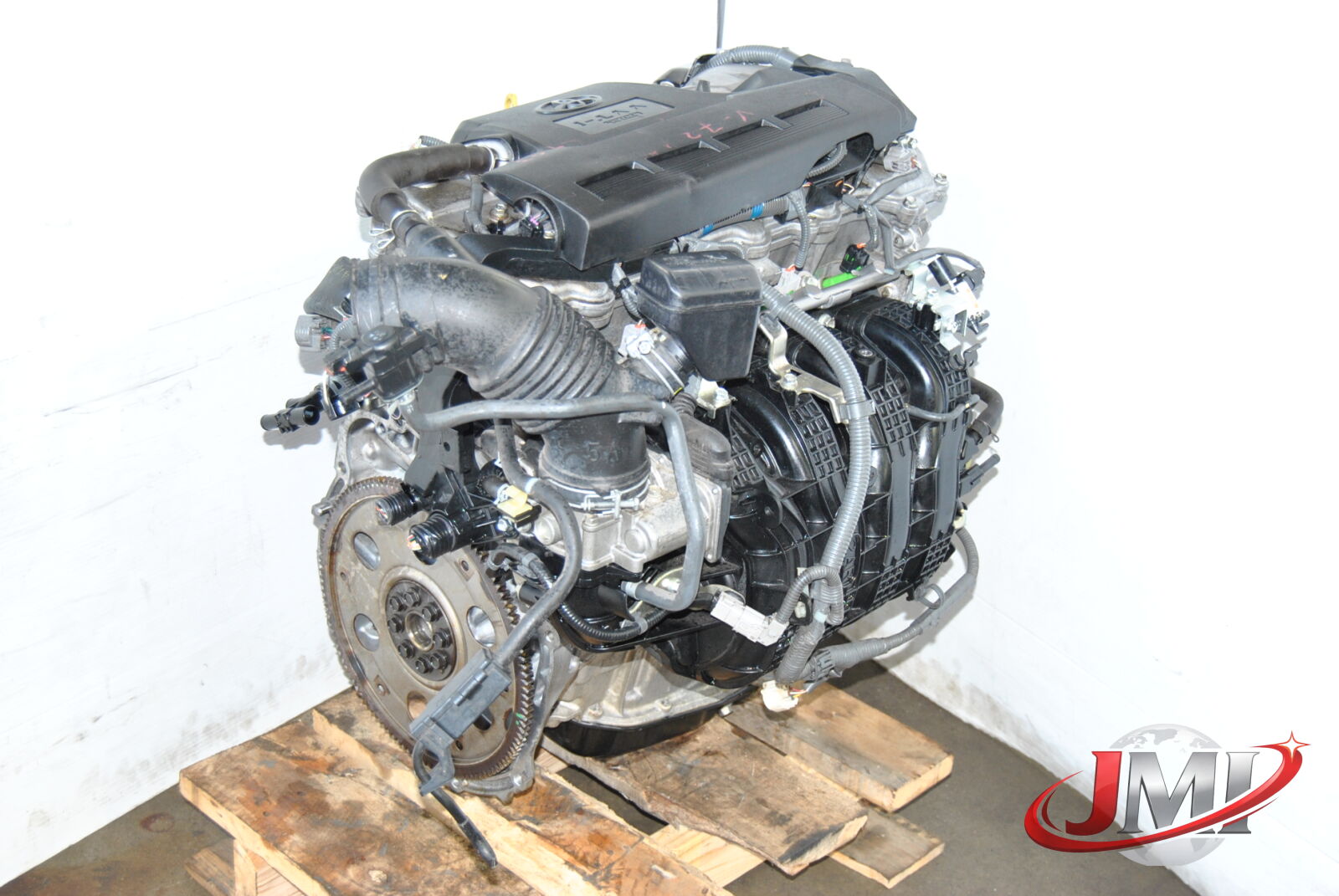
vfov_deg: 25.8
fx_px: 1955
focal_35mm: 52
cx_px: 670
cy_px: 448
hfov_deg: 37.8
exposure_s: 1/60
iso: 400
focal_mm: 35
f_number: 4.5
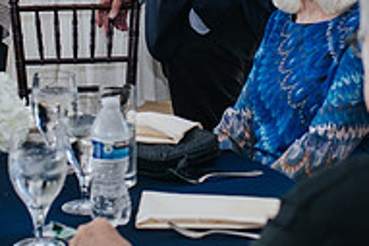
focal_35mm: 130
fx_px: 1331
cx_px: 176
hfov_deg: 15.8
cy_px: -12
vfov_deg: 10.4
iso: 160
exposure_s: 1/200
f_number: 3.2
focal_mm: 35
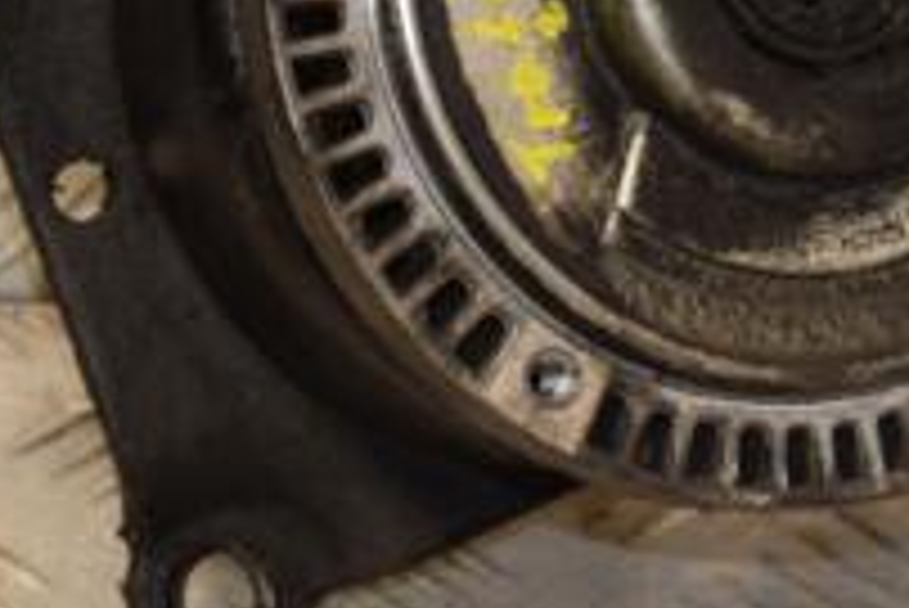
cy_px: -5
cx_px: 572
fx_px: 8452
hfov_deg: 6.2
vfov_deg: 4.1
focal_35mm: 334
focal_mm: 75
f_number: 5.6
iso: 800
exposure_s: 1/200
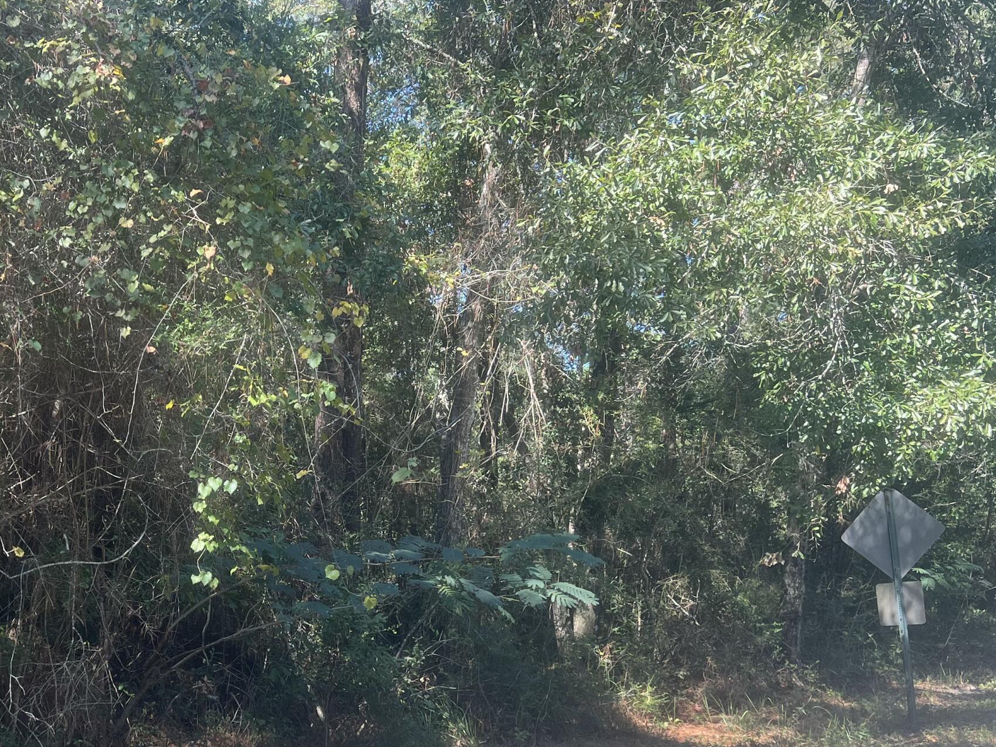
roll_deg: -1.1
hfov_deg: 39.9
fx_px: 1324
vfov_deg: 31.0
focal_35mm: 46
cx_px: 232
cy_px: 564
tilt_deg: +0.0
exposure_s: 1/531
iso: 50
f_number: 1.5
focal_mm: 5.7
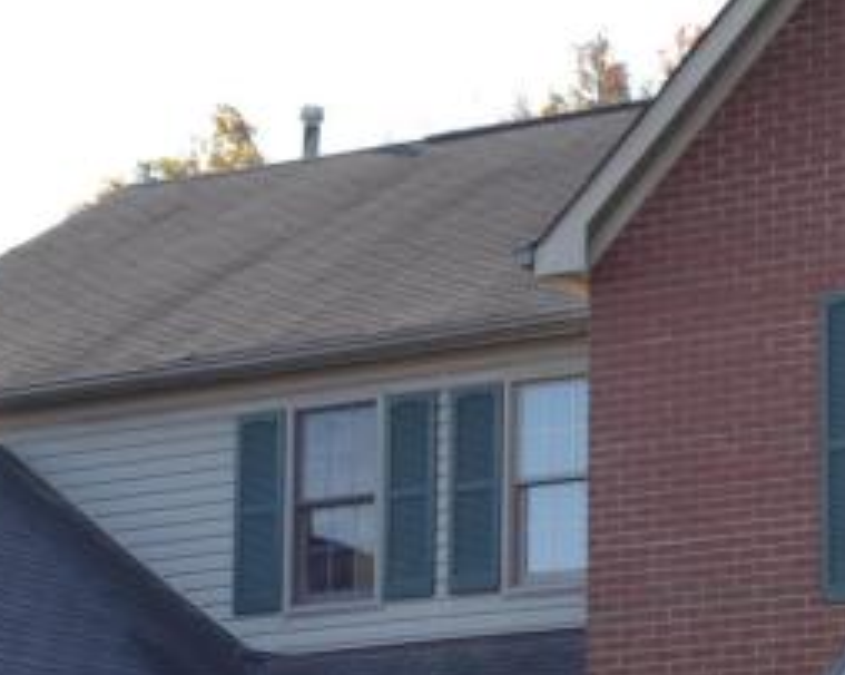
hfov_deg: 12.5
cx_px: 645
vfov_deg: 10.0
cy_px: 638
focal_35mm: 154
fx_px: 3848
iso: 100
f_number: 5.6
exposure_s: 1/200
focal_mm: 24
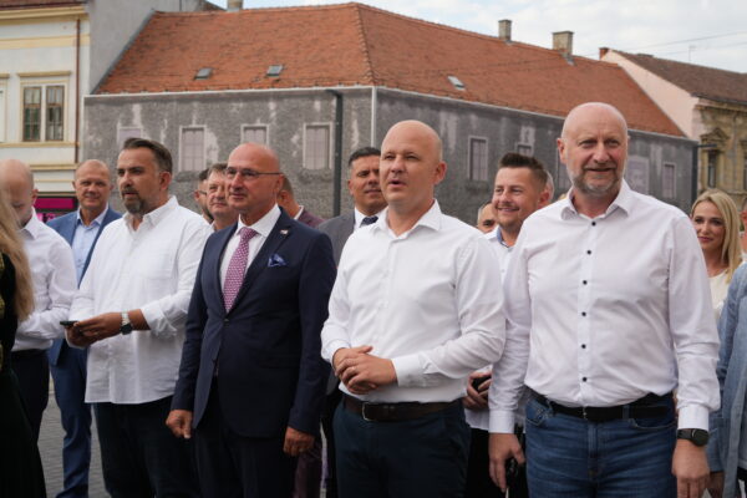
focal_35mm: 50
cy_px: 249
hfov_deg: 39.6
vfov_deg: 27.0
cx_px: 374
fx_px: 1037
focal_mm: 50
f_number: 7.1
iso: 100
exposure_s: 1/100
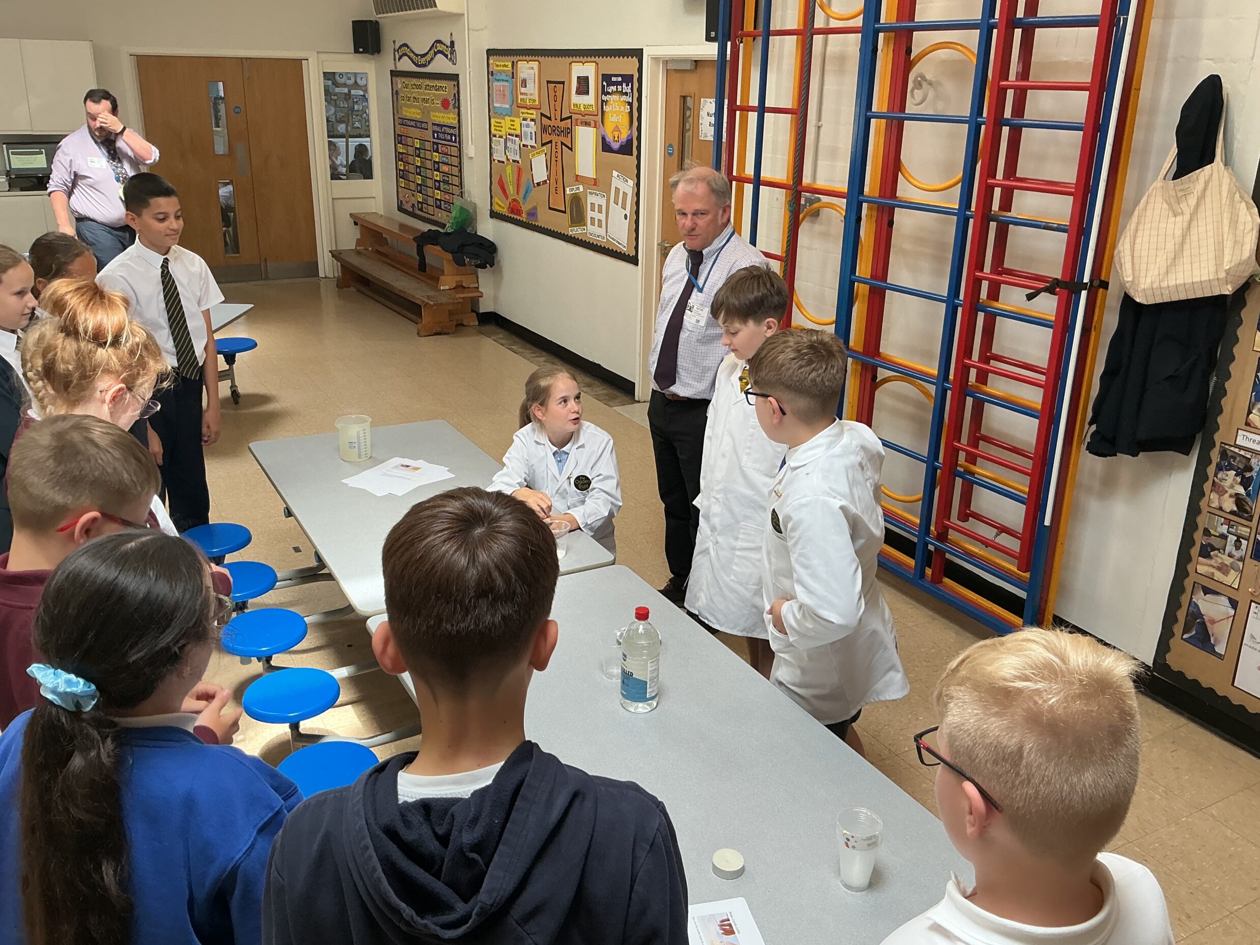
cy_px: 462
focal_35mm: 30
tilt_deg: -19.0
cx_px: 639
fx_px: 1092
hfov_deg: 60.0
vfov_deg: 46.8
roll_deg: -0.7
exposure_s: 1/120
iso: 64
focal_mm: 3
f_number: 1.8
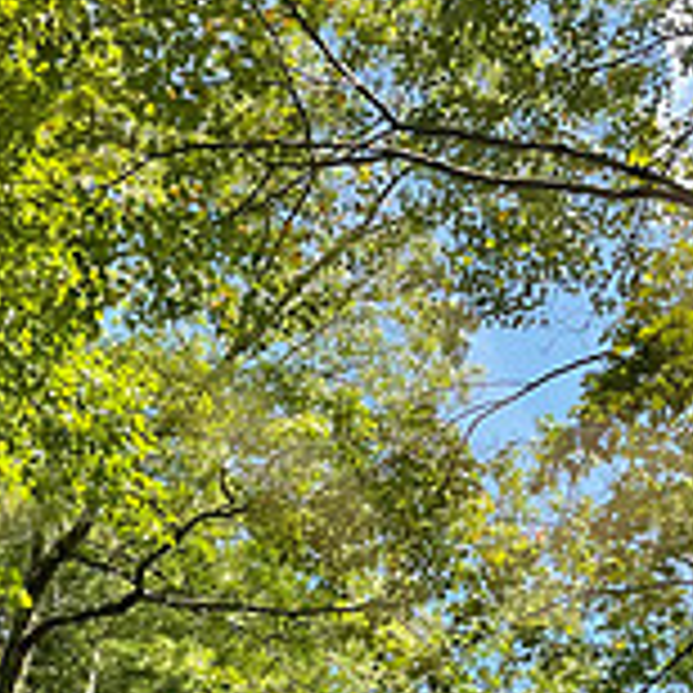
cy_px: 940
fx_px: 1518
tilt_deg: +19.6
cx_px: 322
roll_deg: +0.9
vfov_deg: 22.5
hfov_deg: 25.7
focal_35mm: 67
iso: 32
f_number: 1.6
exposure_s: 1/335
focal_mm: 4.2
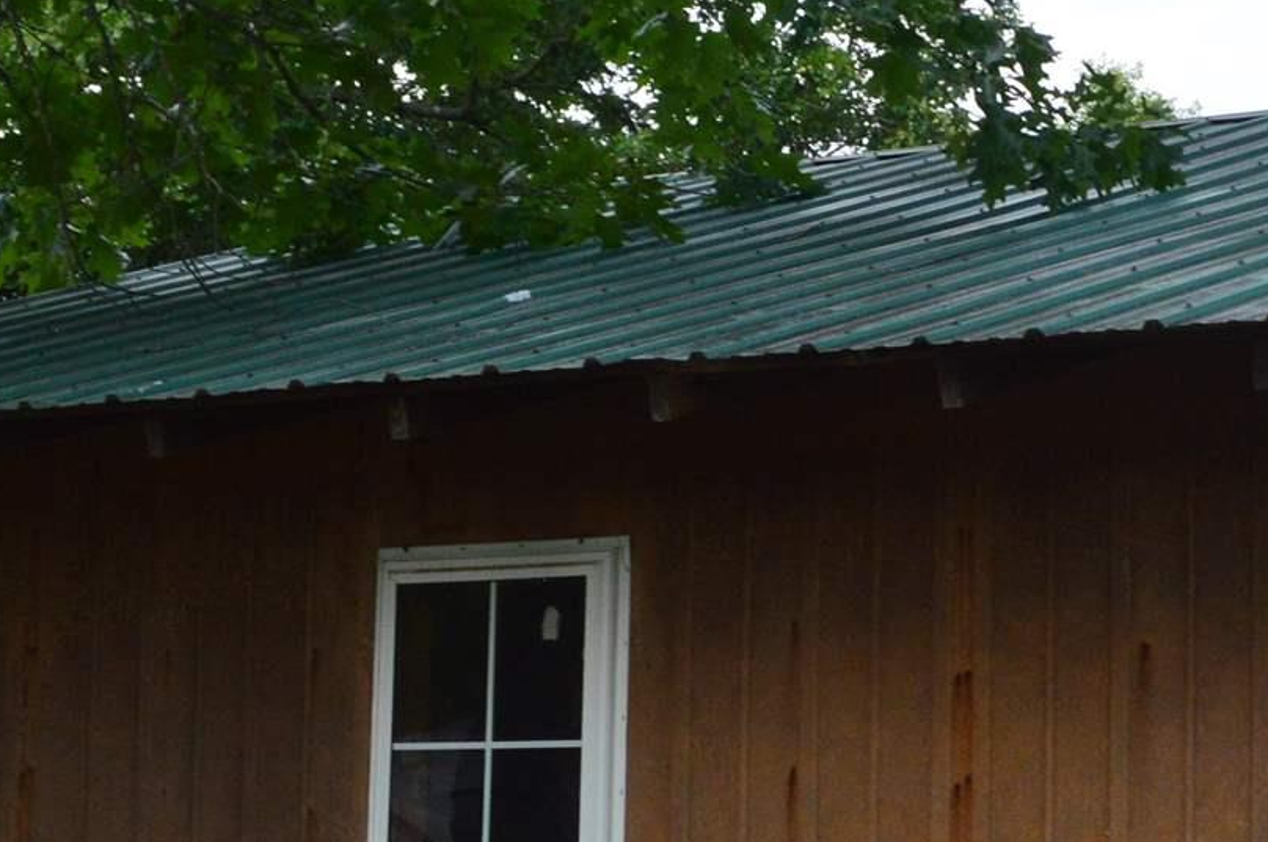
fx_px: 4011
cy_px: 618
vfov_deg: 12.0
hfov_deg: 17.6
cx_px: 1183
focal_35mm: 114
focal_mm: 20
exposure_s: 1/125
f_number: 9
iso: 400
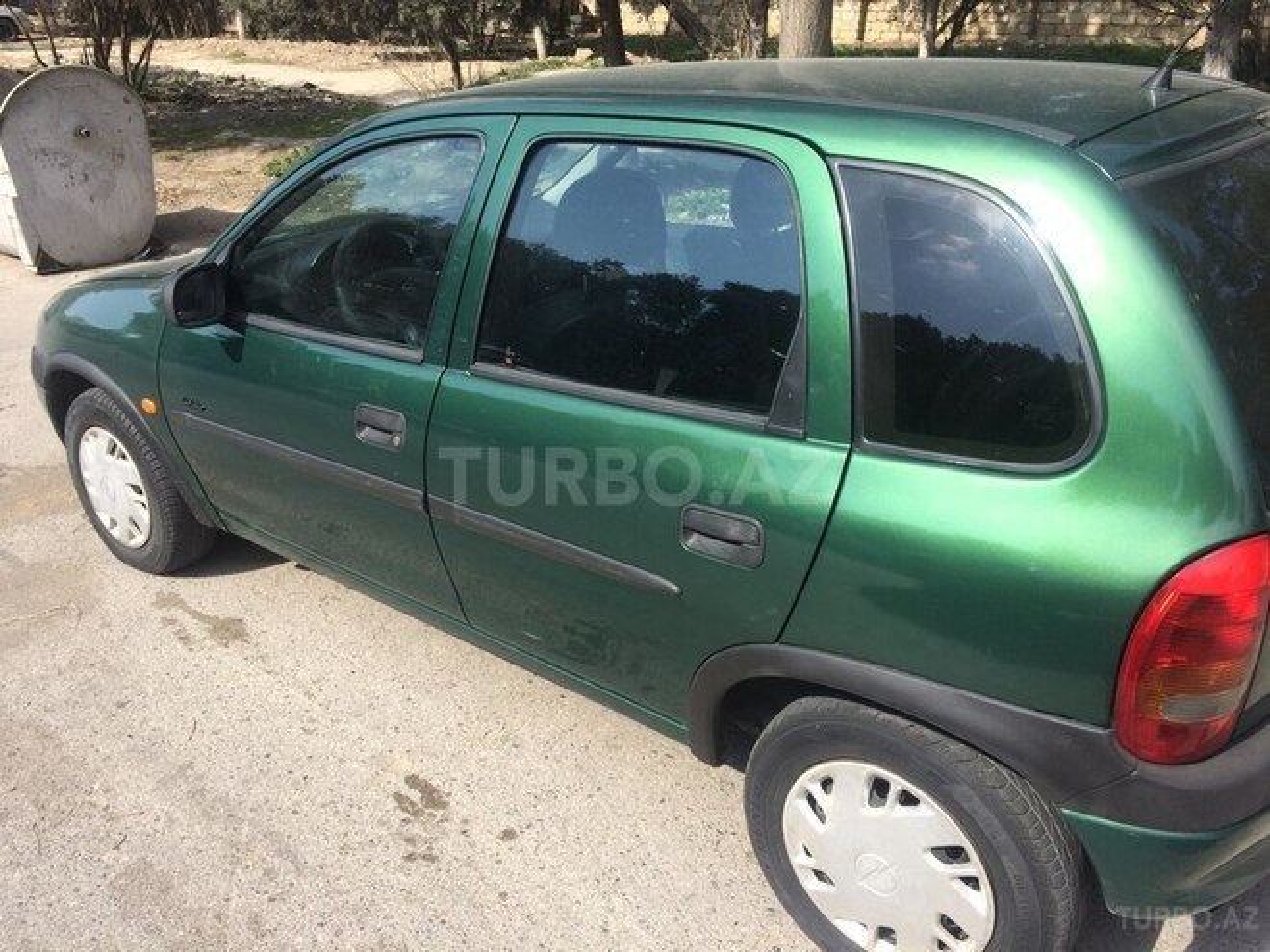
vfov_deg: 48.2
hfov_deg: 61.7
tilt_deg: -27.8
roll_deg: -1.8
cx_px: 635
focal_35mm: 29
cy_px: 476
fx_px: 1064
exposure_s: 1/1282
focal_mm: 4.15
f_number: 2.2
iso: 32
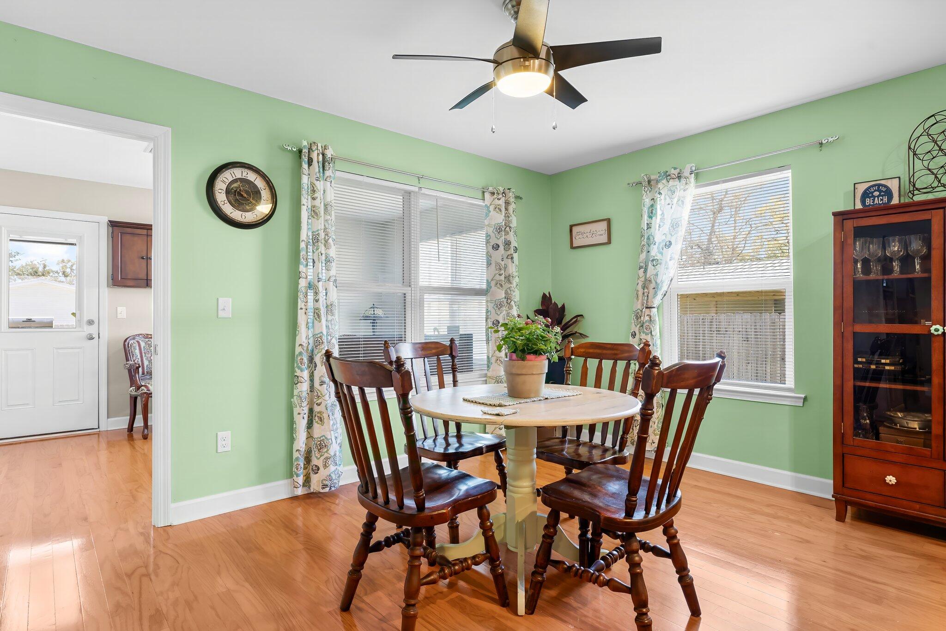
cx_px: 473
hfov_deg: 88.4
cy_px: 316
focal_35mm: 18
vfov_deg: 66.0
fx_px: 486
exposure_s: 1/4
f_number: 8
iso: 400
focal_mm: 18.5
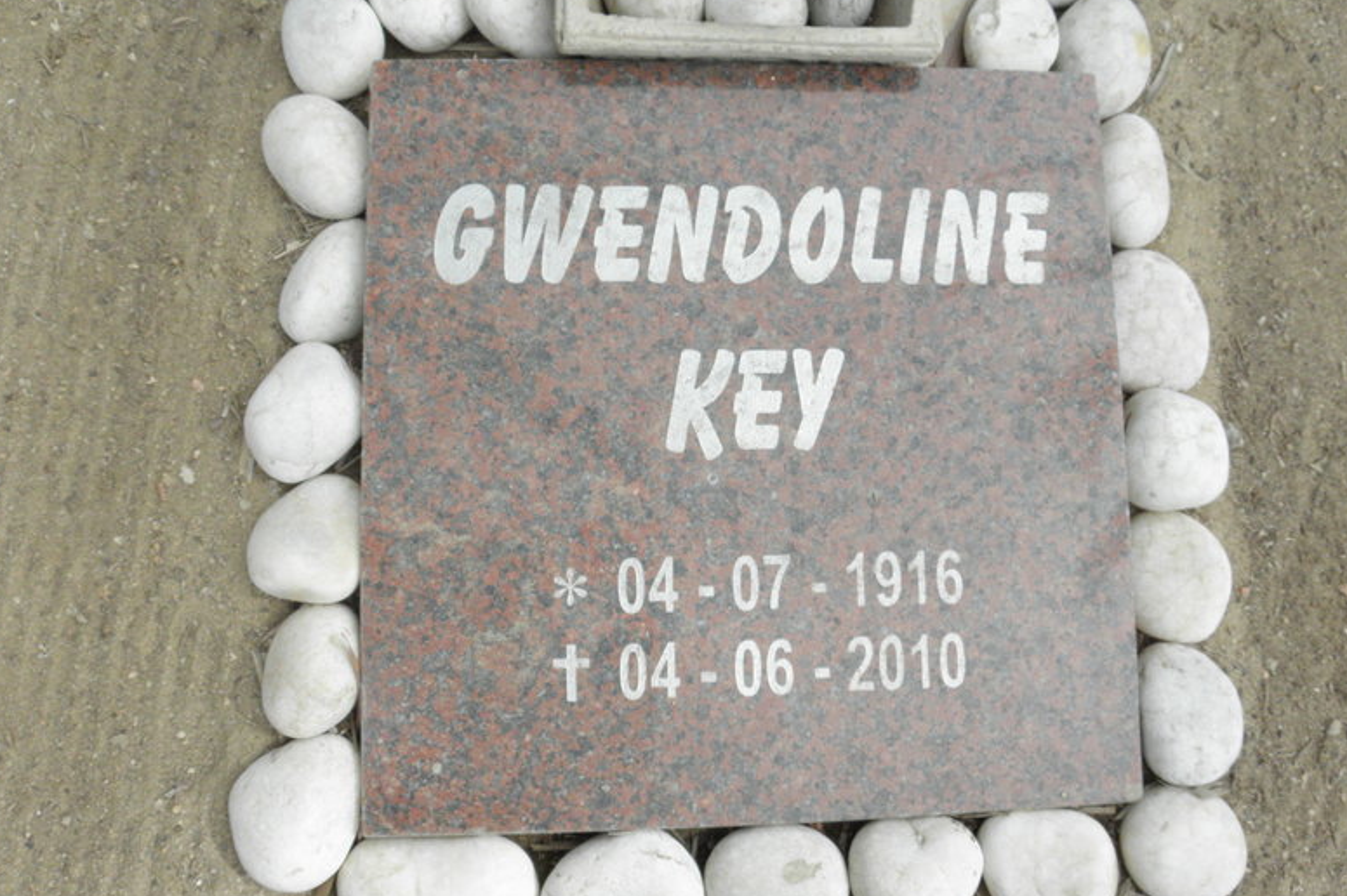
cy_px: 425
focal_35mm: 29
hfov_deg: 63.7
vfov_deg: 44.9
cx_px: 673
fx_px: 1085
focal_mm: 4.83
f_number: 5.6
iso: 200
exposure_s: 1/640
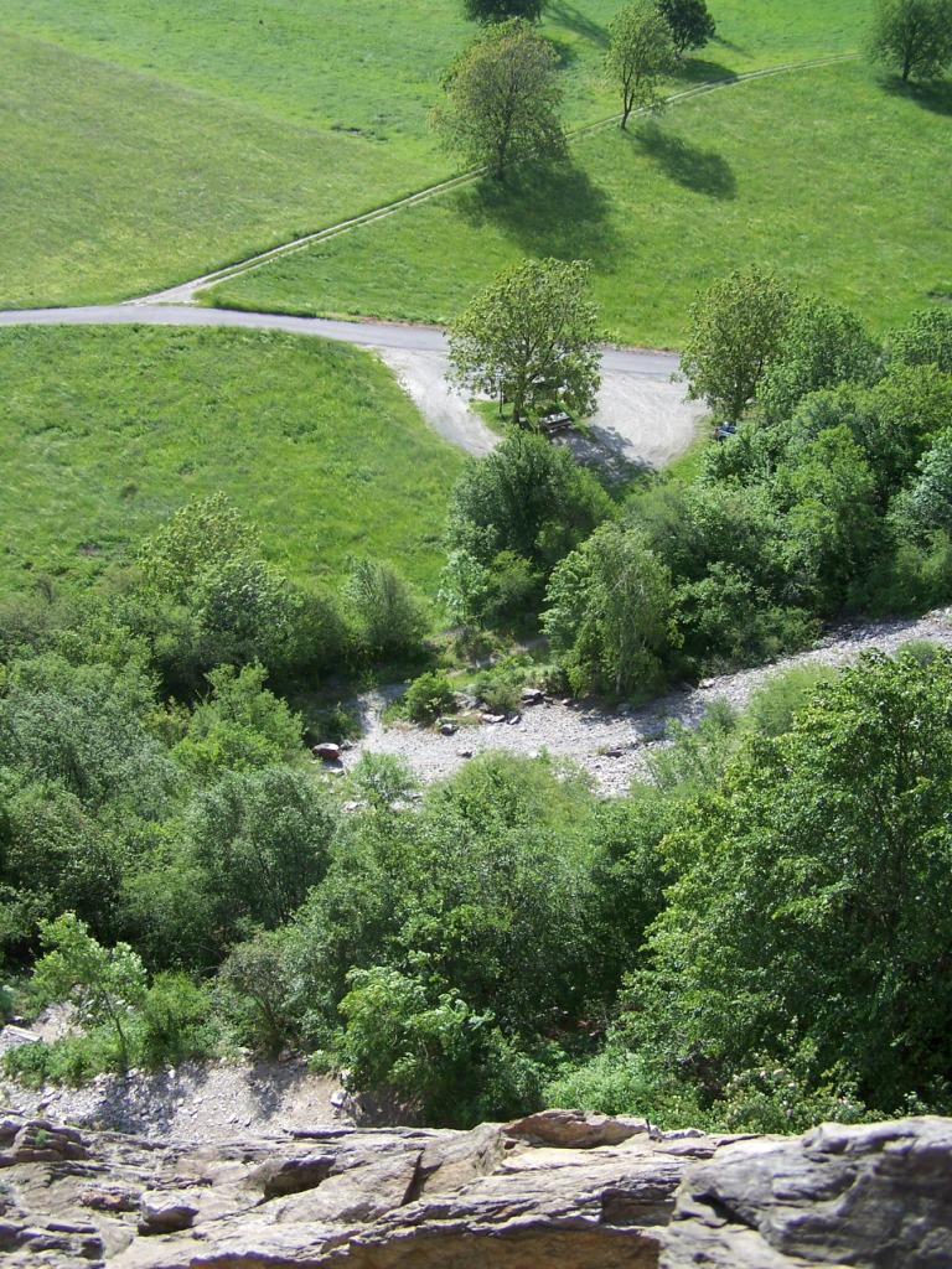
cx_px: 476
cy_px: 634
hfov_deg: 37.7
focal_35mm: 38
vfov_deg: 49.0
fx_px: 1393
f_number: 2.8
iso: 80
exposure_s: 1/500
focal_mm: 6.3
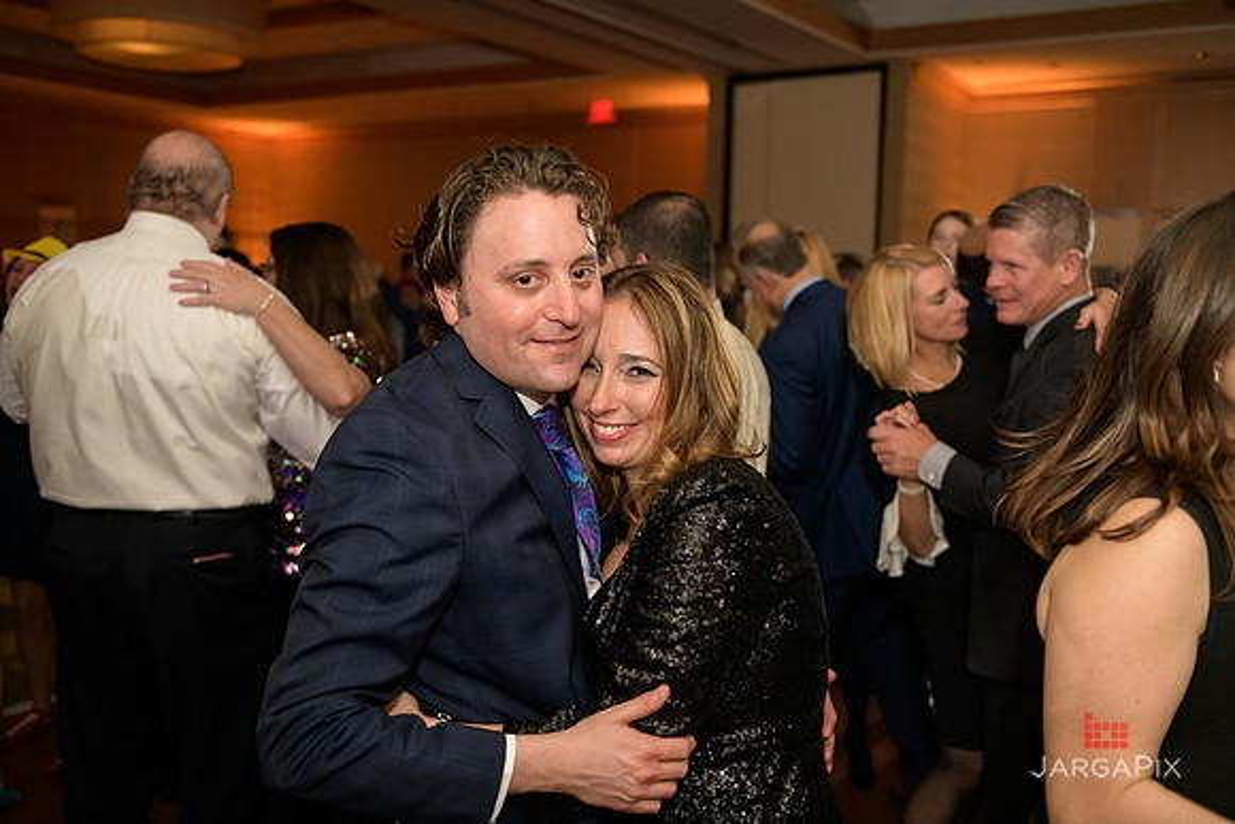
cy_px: 412
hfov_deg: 54.4
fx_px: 1201
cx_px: 618
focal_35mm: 35
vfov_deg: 37.9
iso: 1600
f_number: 3.2
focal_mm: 35
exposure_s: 1/125
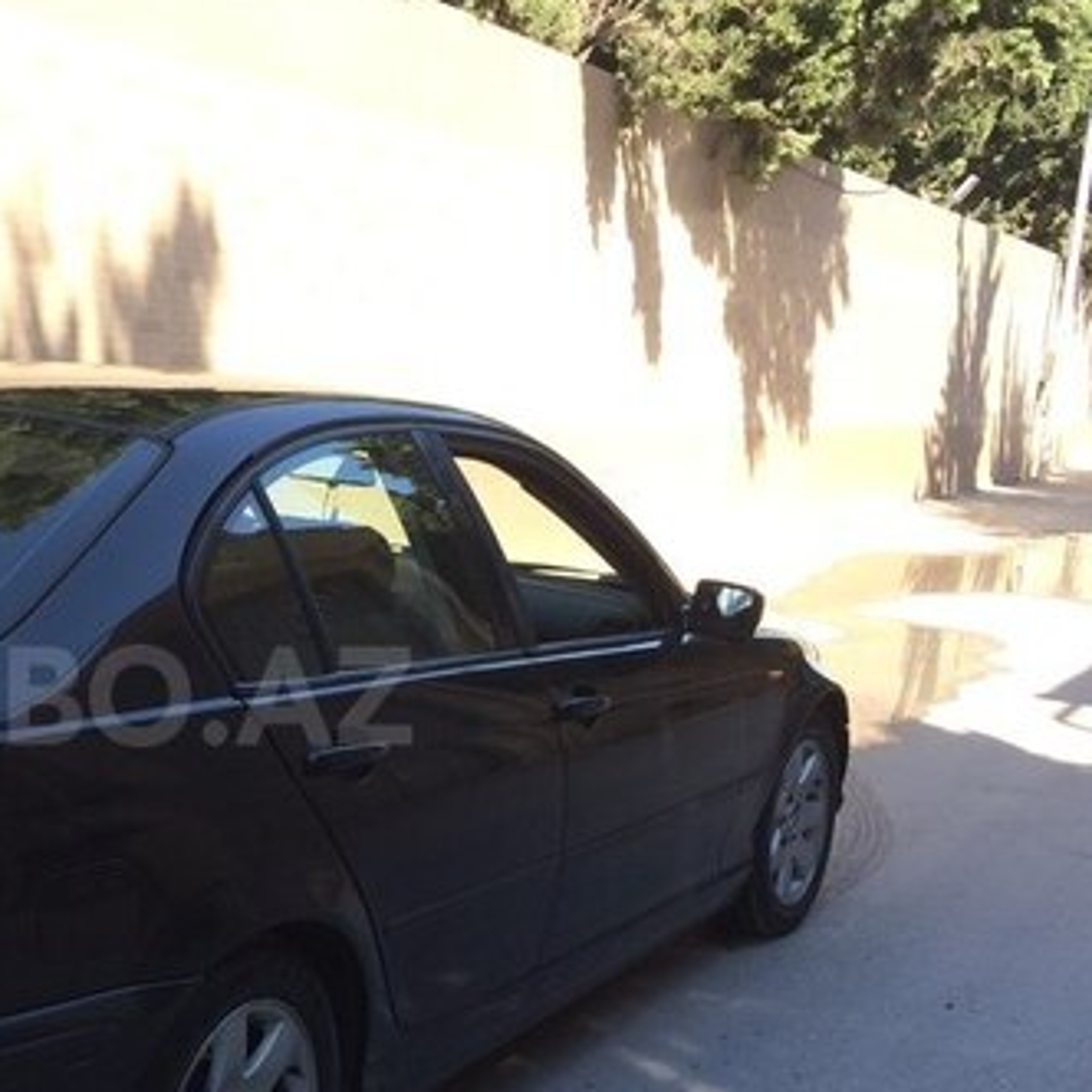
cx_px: 76
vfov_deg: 33.2
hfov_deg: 31.6
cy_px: 696
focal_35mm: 51
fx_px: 1820
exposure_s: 1/398
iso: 32
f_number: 2.2
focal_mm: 4.15
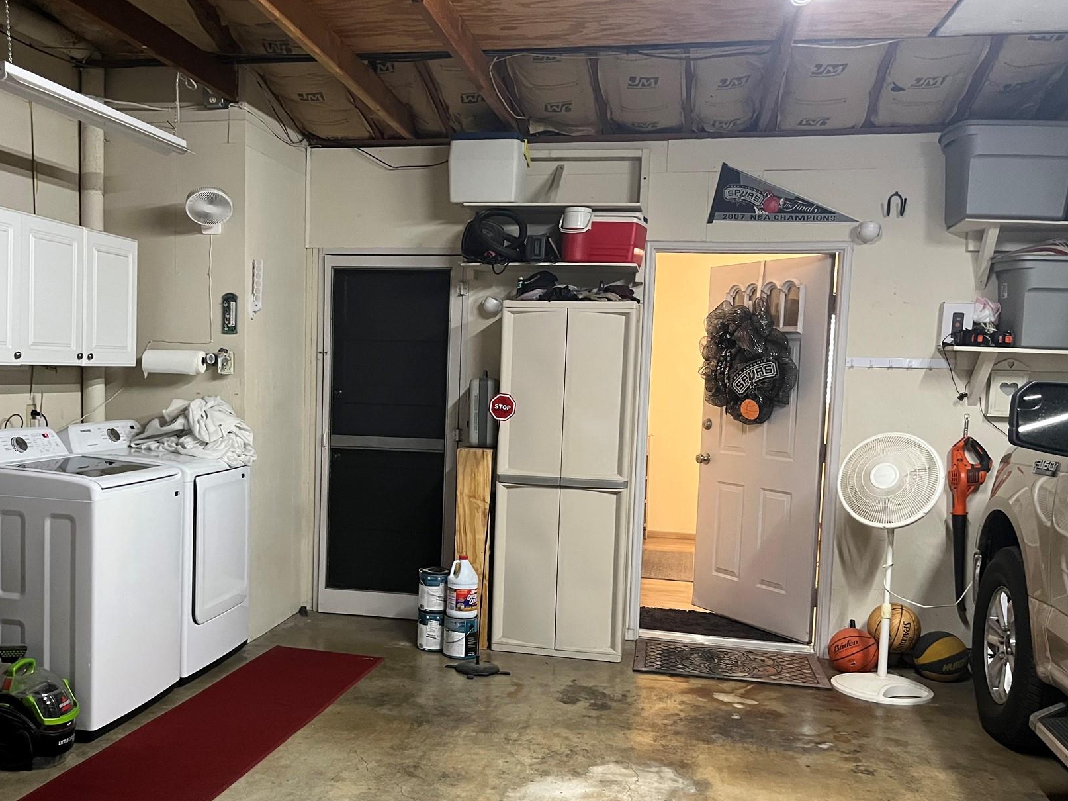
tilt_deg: -4.6
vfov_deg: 42.8
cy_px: 471
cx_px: 426
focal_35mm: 33
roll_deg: -1.9
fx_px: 1018
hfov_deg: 54.9
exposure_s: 1/40
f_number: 1.6
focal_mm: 5.1
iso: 400
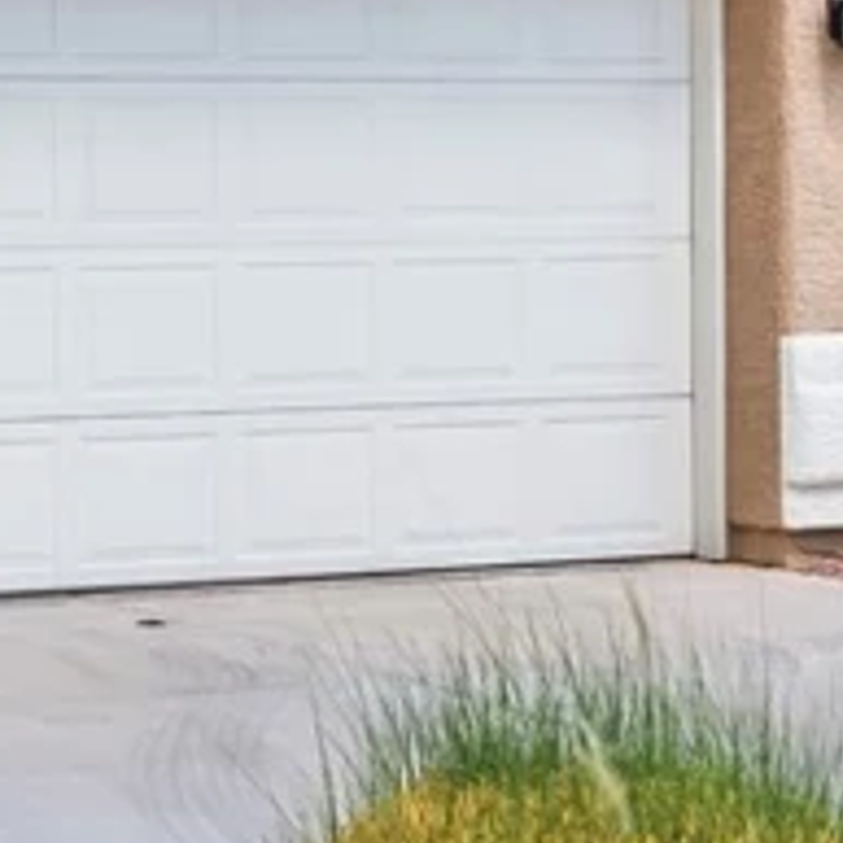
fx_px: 4105
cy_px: 20
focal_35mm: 149
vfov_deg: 11.6
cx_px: -96
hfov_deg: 11.5
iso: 400
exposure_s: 1/640
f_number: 3.5
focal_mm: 22
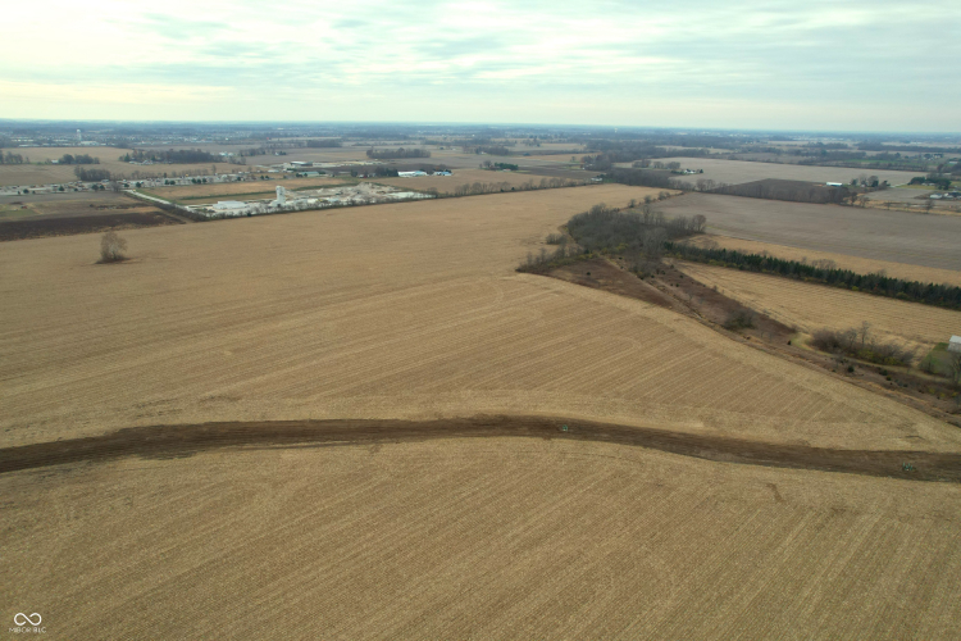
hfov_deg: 78.6
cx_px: 480
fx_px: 587
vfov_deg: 57.2
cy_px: 320
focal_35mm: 22
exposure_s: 1/1500
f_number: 2.8
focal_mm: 8.38
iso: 200
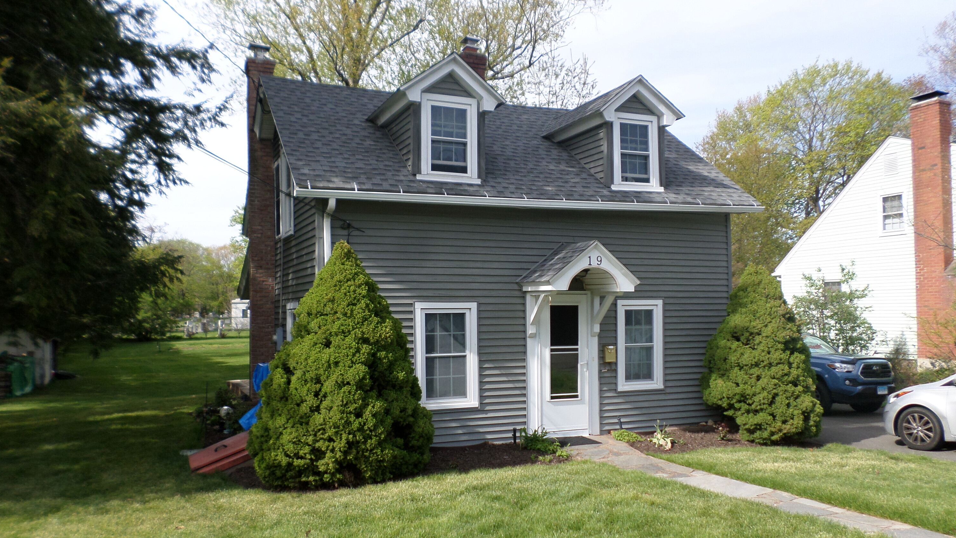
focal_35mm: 28
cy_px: 289
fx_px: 710
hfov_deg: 67.9
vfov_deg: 41.5
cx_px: 474
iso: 80
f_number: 2.5
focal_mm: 4.5
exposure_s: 1/750
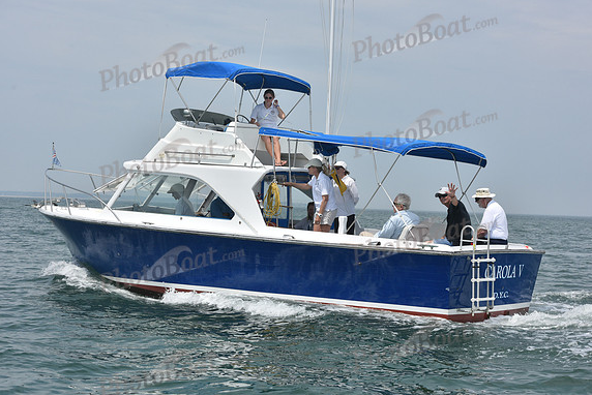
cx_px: 299
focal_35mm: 71
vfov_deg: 19.2
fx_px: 1168
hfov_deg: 28.4
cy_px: 199
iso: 250
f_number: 10
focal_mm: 70
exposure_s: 1/1000
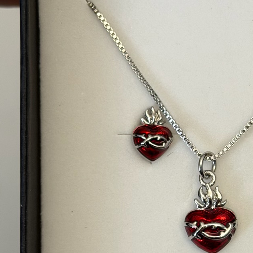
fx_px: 1141
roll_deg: +0.2
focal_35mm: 138
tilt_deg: -42.7
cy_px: 189
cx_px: 216
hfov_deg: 12.6
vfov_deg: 12.6
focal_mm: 6.76
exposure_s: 1/60
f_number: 1.78
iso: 64
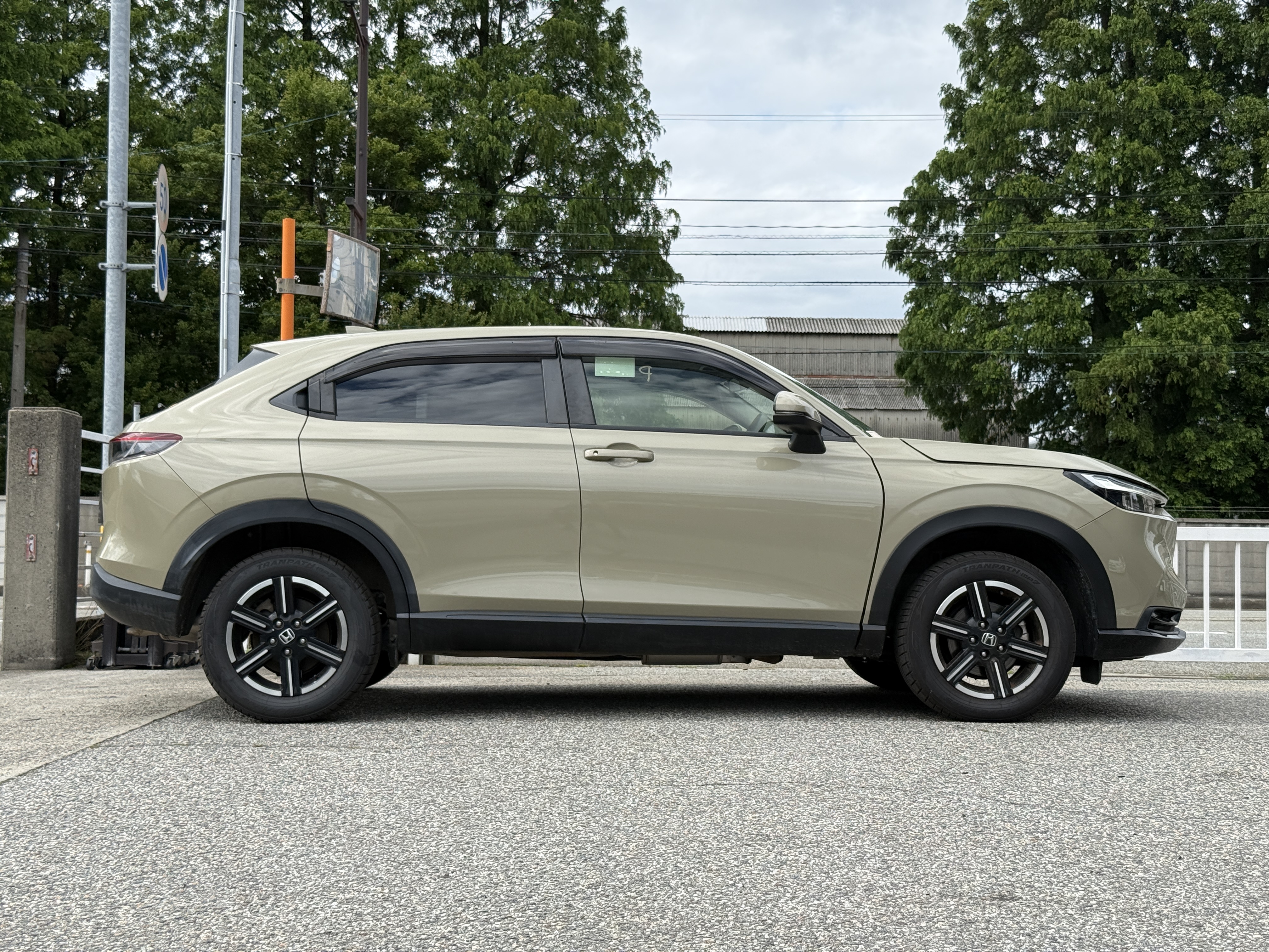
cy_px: 476
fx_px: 1760
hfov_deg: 39.7
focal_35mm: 48
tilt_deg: +2.6
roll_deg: -0.8
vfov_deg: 30.3
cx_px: 634
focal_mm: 6.76
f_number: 1.78
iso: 80
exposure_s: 1/3534
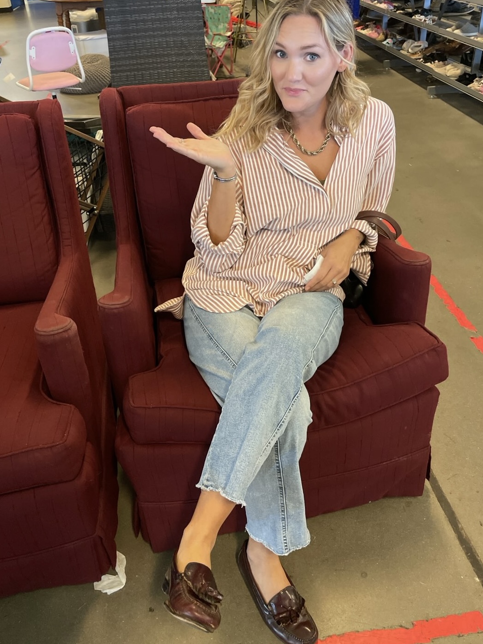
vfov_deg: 63.4
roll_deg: +3.8
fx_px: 521
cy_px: 318
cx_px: 252
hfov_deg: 49.7
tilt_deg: -33.4
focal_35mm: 28
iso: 250
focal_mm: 4.2
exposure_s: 1/60
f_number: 1.6
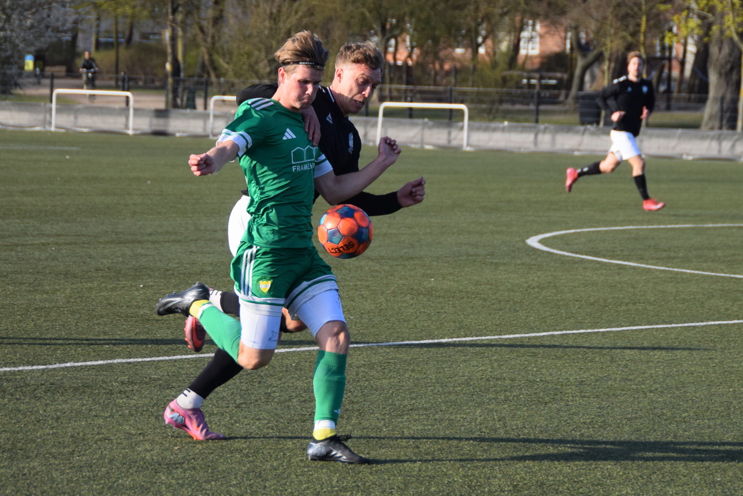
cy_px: 248
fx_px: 2788
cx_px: 372
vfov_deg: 10.2
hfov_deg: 15.2
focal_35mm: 135
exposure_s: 1/1000
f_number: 5.3
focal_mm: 90
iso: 450
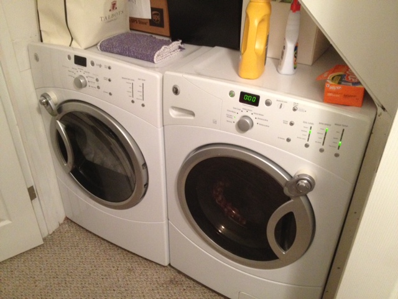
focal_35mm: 35
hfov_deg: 52.6
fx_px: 402
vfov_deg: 40.7
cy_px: 150
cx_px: 199
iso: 400
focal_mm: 4.28
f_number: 2.4
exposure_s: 1/17
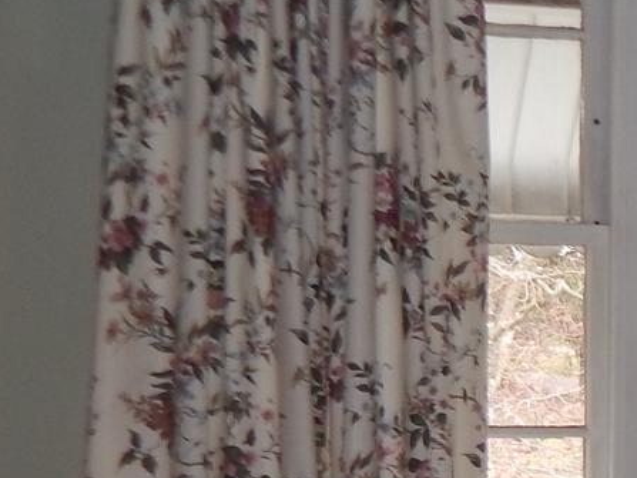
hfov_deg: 12.0
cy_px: 585
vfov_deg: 10.3
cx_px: 1378
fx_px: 2612
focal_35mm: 142
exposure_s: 1/30
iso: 125
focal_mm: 5.6
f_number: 3.2
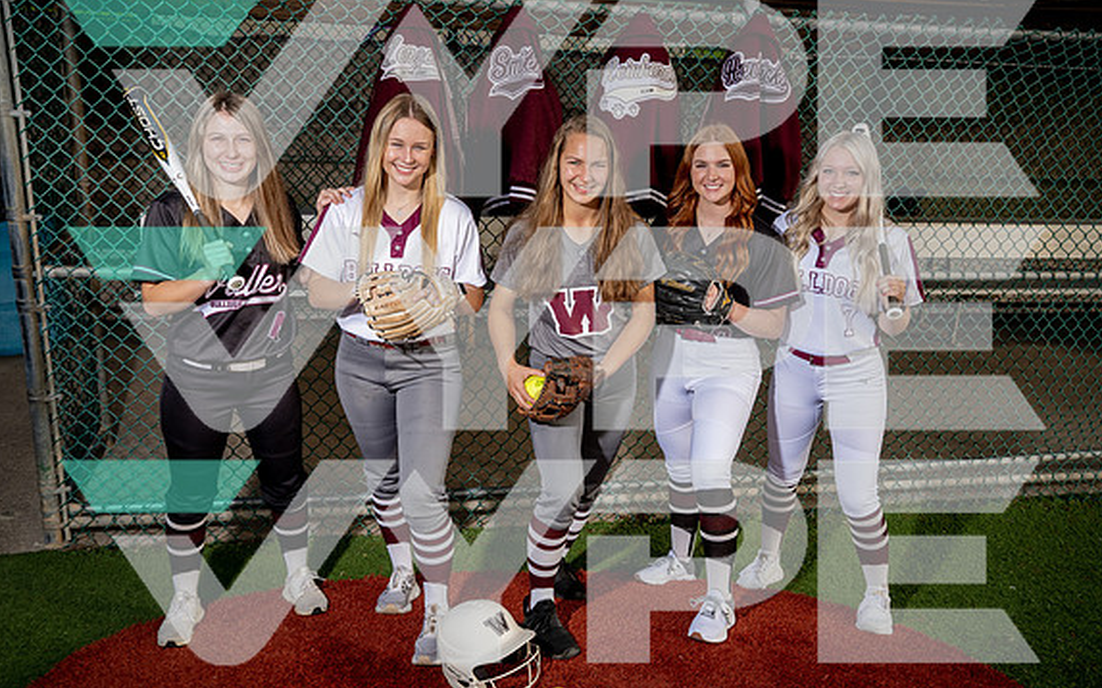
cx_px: 556
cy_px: 330
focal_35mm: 33
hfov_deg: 58.1
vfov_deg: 38.3
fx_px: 991
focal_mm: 32
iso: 100
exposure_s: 1/250
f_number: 8
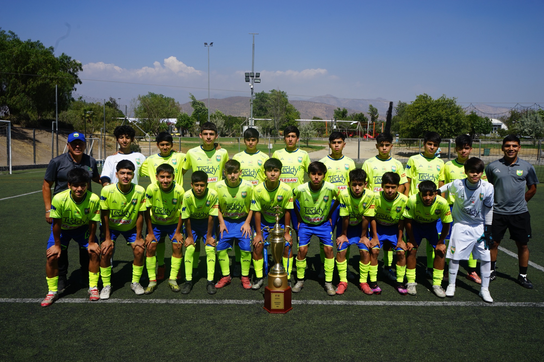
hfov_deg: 60.3
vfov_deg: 42.2
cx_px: 272
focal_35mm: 31
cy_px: 181
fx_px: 468
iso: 100
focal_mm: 31
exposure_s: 1/160
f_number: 14
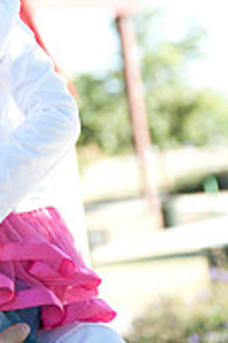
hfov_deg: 7.3
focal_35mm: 185
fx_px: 1761
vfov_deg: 11.0
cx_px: -58
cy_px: -20
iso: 200
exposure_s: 1/500
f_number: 2.8
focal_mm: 70
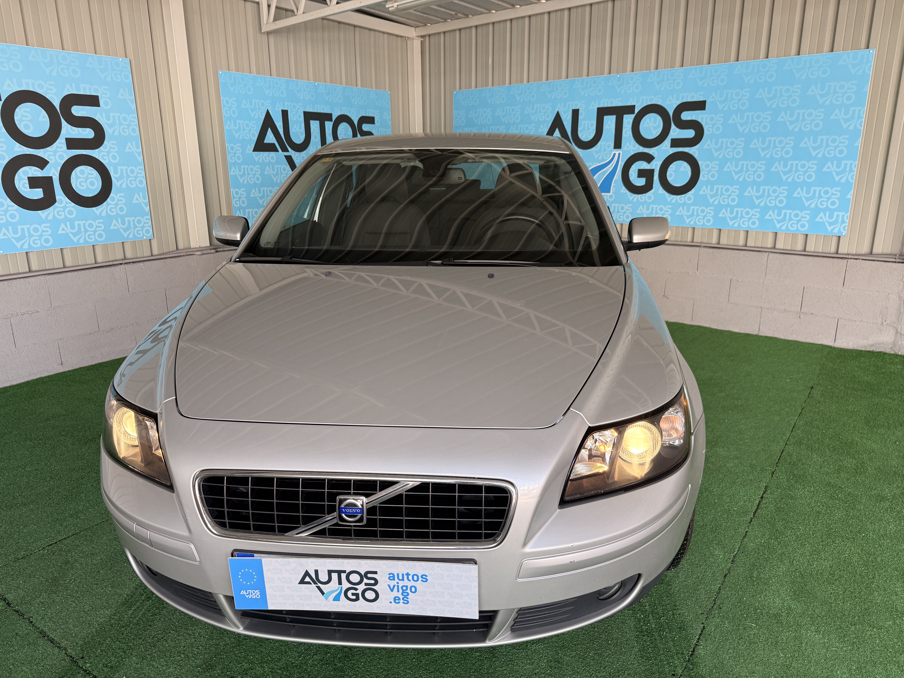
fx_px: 627
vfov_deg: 56.8
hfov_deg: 71.6
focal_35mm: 24
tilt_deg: -14.1
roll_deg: +1.1
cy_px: 339
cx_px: 452
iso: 100
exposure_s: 1/232
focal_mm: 6.76
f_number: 1.78
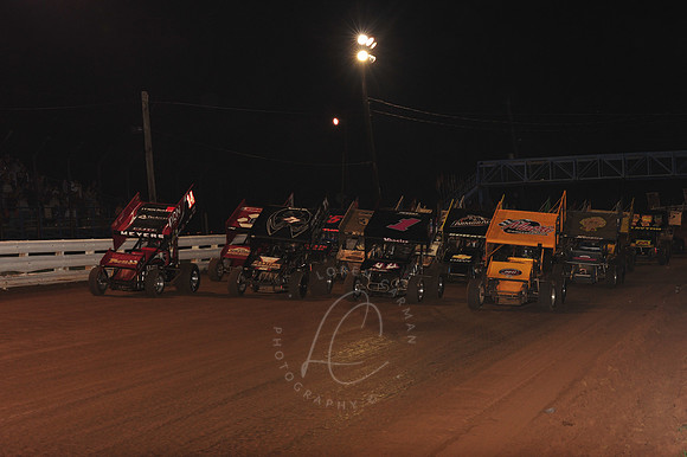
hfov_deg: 25.4
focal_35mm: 80
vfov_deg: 17.0
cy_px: 228
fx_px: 1526
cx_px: 344
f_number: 7.1
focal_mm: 80
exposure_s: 1/320
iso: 1000
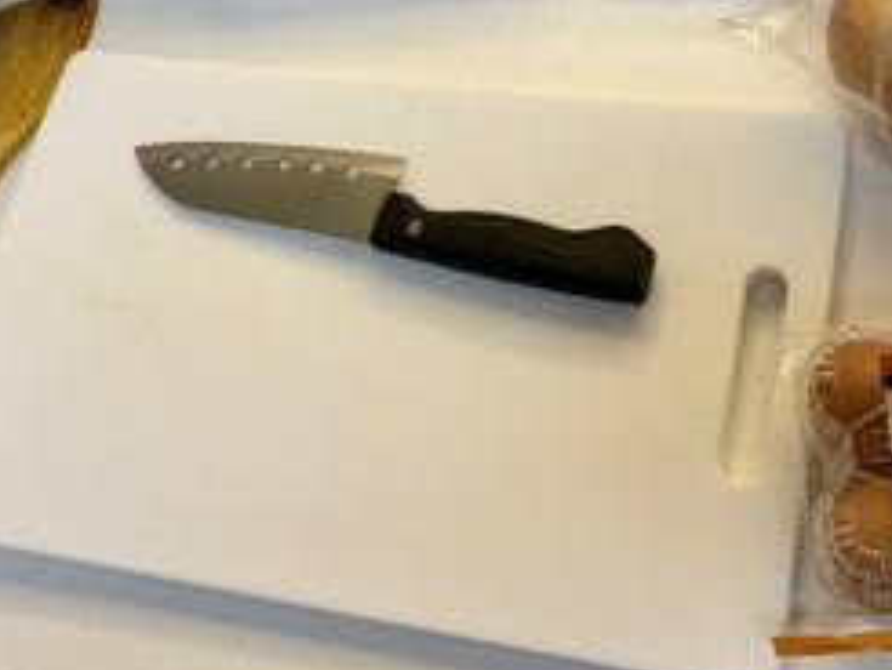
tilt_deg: -57.5
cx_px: 624
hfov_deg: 35.0
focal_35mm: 54
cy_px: 51
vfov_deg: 26.1
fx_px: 1392
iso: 125
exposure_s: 1/87
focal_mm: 5.96
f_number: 1.6
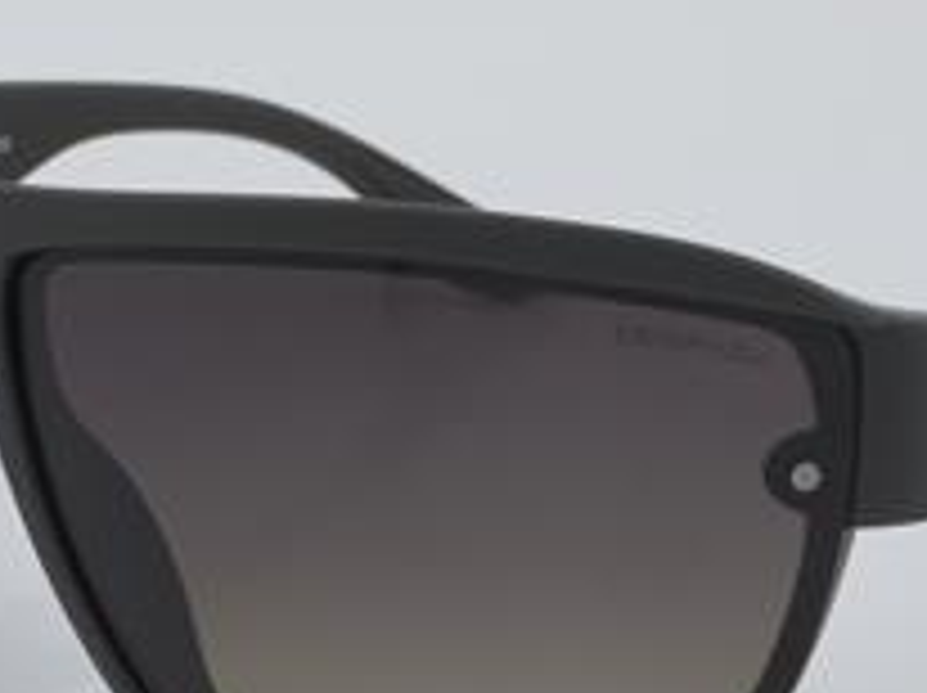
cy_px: 410
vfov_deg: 9.6
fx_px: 4117
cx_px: 436
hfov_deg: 12.8
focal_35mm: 154
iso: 100
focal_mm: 55
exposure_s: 1/4
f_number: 32
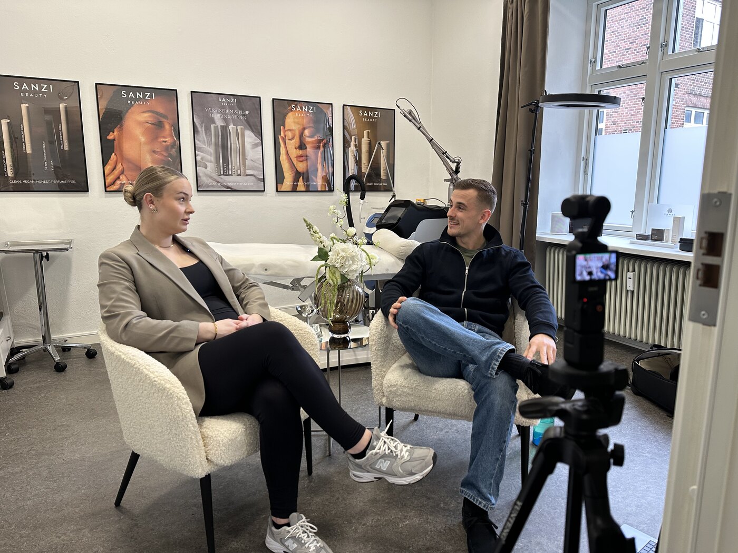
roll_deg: -0.1
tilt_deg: -9.4
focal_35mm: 24
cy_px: 276
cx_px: 369
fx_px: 512
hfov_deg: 71.6
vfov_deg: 56.8
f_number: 1.78
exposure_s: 1/100
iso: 160
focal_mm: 6.86
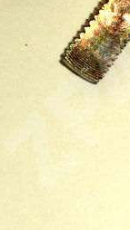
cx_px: 175
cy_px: 44
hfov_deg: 6.1
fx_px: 1206
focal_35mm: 197
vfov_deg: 10.9
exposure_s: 1/30
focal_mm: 8.2
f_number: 10.8
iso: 80
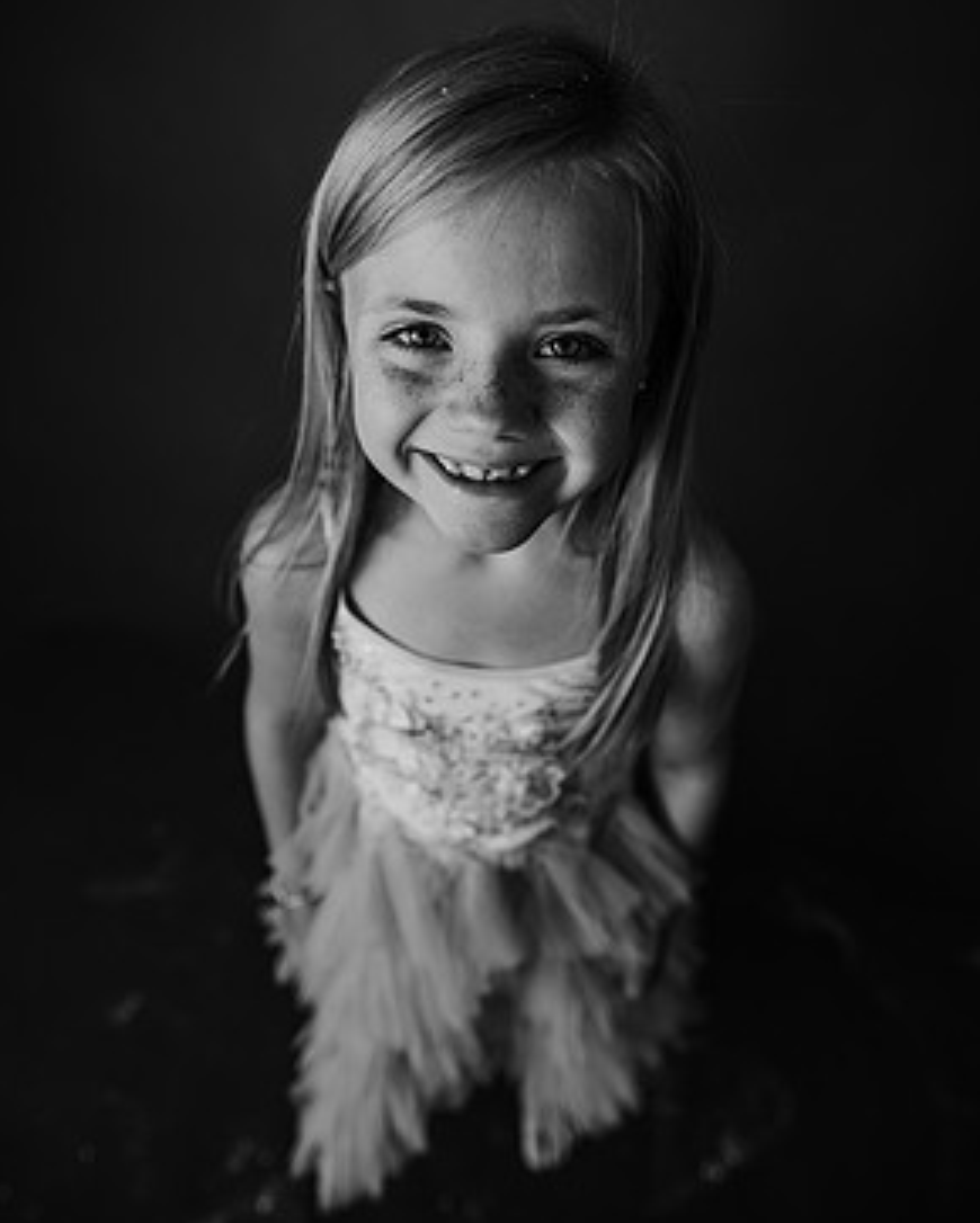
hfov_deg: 51.6
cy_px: 490
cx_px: 497
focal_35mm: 28
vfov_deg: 61.7
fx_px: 1014
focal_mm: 24
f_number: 2.8
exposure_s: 1/160
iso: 100
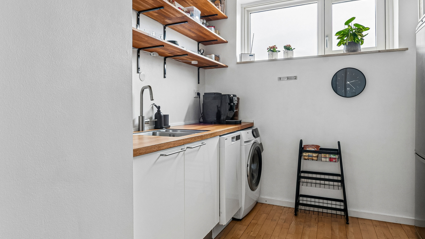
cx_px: 194
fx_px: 259
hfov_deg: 78.5
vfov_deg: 49.3
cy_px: 101
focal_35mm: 23
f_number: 10
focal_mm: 12
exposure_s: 1/13
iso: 200
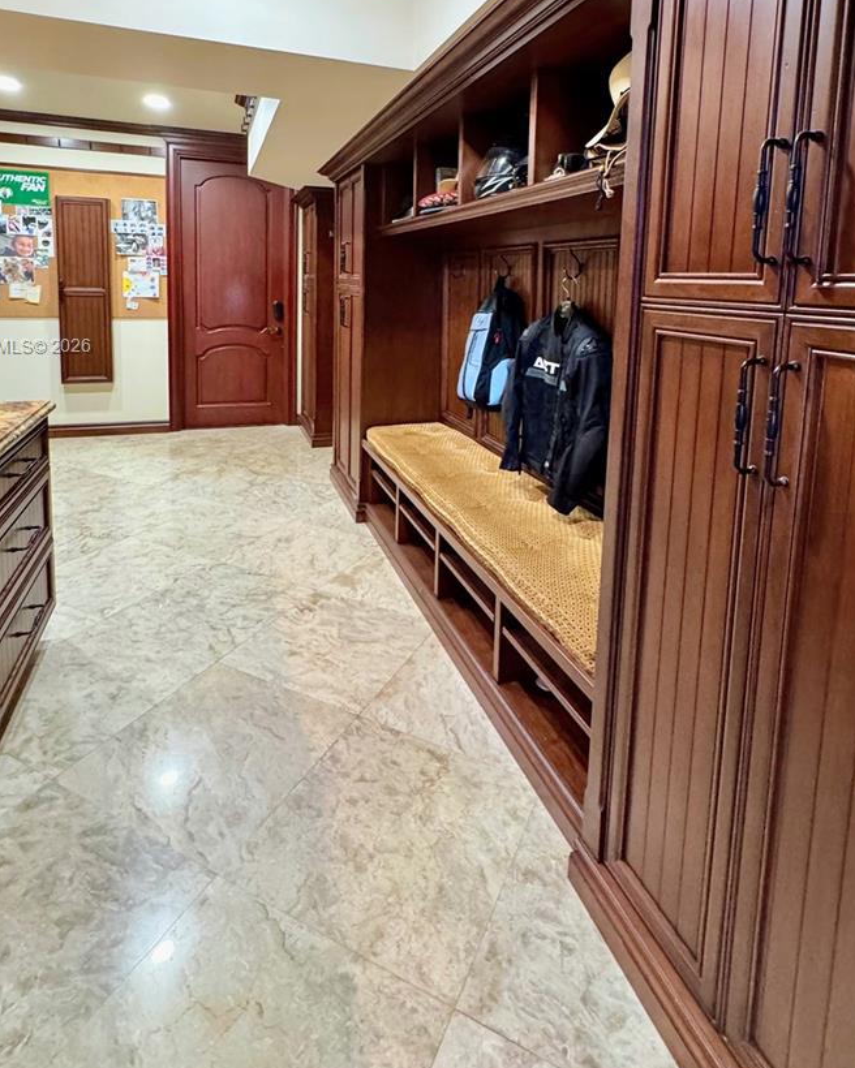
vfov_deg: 77.5
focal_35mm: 20
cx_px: 437
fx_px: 633
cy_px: 348
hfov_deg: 68.1
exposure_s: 1/60
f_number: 2.2
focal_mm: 2.22
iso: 800
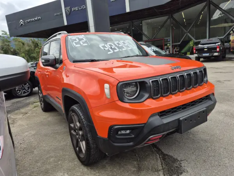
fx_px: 155
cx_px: 117
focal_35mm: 23
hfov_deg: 73.9
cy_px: 88
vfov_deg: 58.9
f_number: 1.8
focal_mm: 5.4
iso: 25
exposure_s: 1/1080
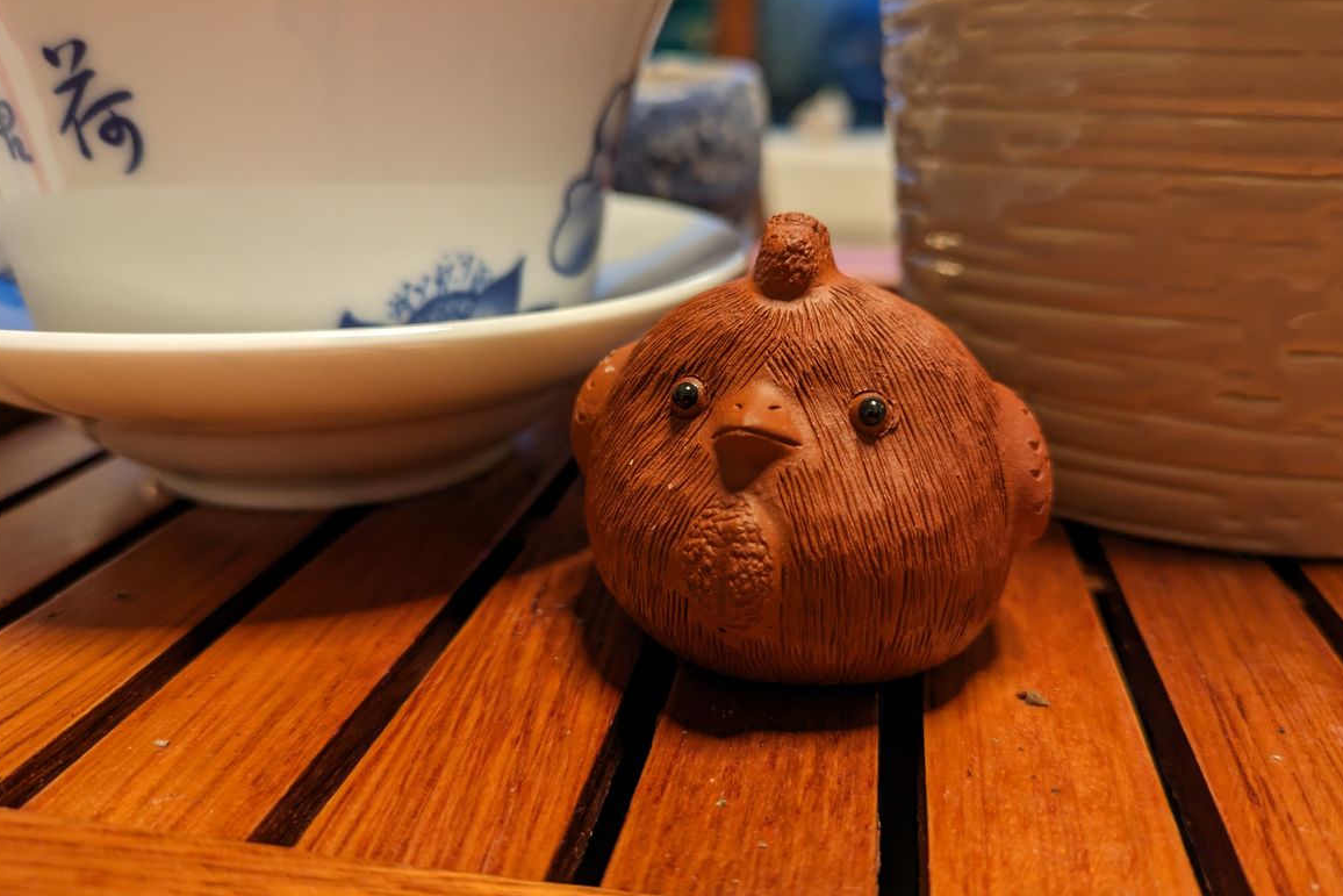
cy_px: 462
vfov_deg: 47.9
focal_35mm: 27
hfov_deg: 67.4
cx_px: 680
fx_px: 1007
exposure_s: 1/40
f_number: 1.89
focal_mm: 5.43
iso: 278
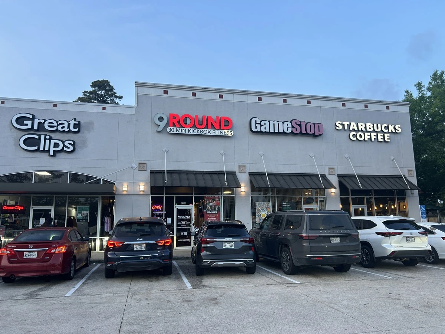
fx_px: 334
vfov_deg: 53.1
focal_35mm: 26
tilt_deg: +8.2
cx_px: 222
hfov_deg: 67.3
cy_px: 167
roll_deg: +0.5
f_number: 1.5
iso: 50
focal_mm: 5.7
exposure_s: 1/109
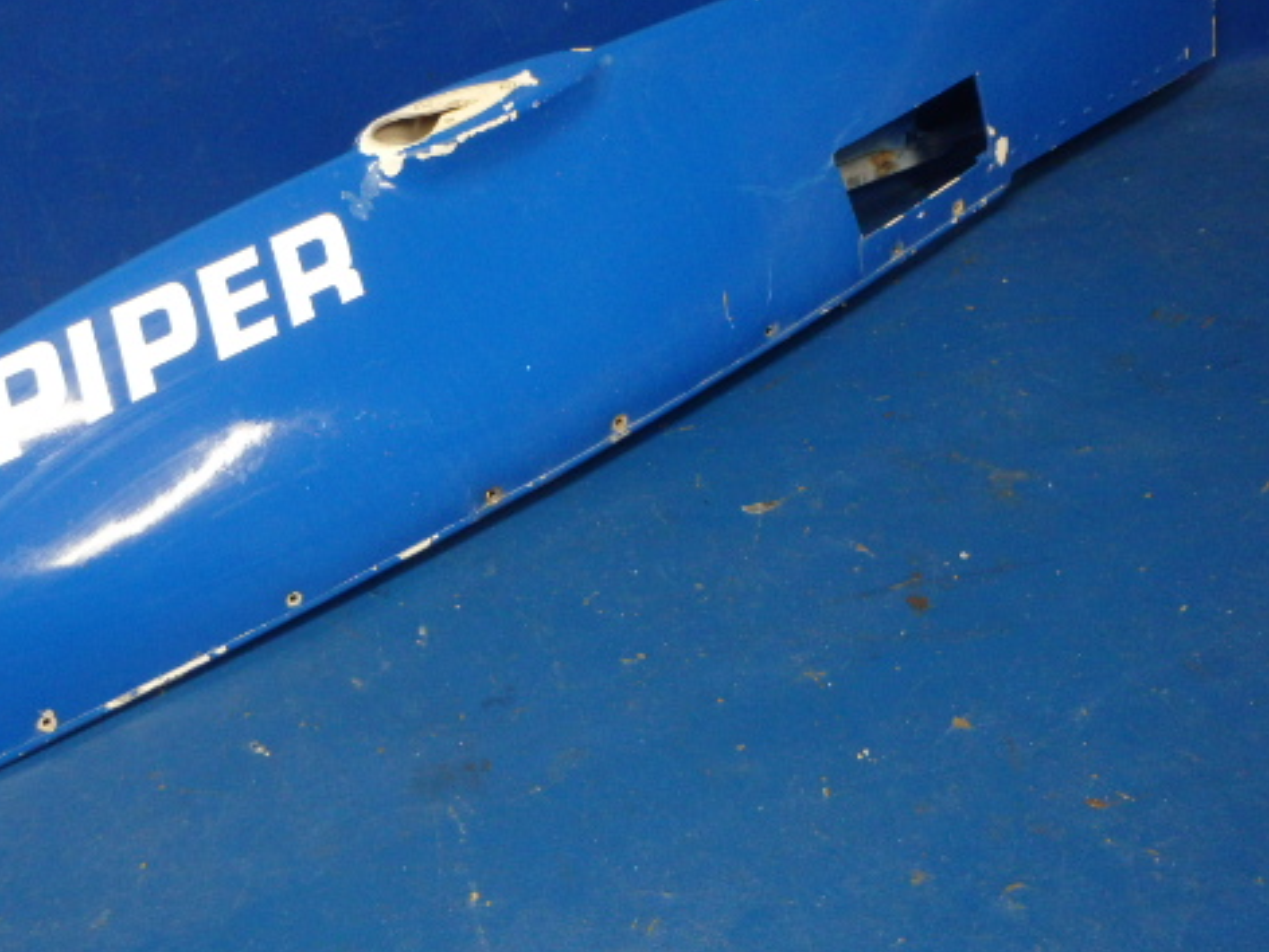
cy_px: 479
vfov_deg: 37.7
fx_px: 1393
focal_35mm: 38
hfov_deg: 48.2
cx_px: 427
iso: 640
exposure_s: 1/30
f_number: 3.9
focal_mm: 5
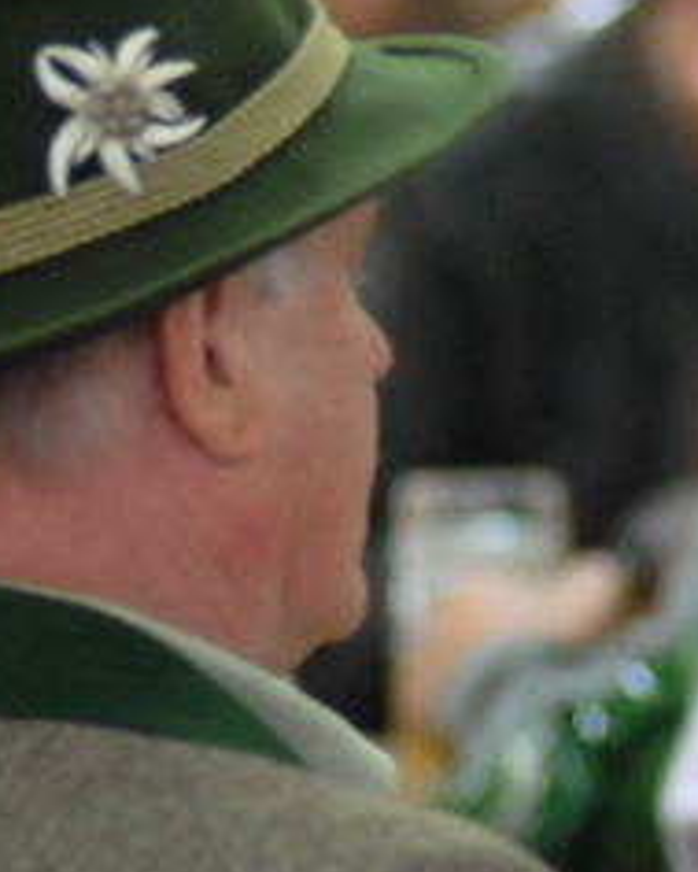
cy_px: 316
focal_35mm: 896
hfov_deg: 1.7
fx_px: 23132
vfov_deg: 2.2
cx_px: 1577
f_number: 2.8
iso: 400
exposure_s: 1/90
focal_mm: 125
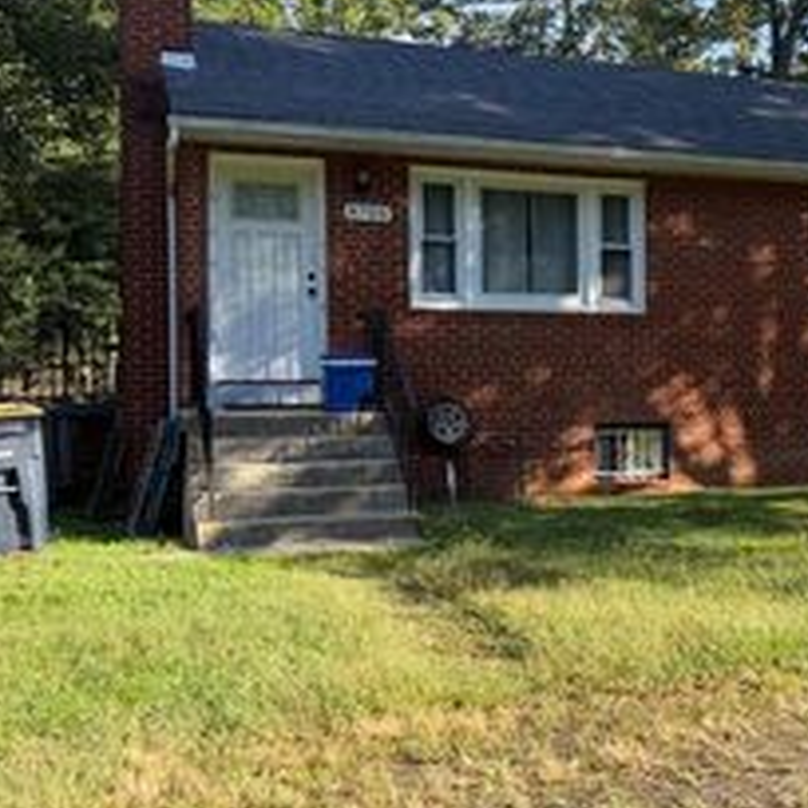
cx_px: 776
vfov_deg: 32.8
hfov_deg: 30.8
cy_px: 370
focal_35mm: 52
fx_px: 1373
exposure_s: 1/1156
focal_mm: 6.76
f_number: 1.78
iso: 80
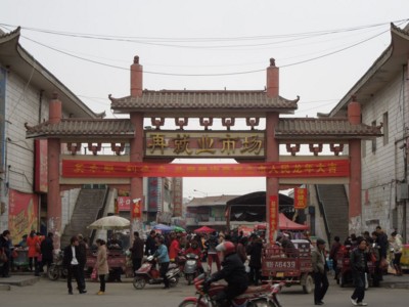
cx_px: 204
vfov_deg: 21.3
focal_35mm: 69
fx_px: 815
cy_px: 154
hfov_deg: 28.2
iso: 100
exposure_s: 1/160
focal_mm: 12.5
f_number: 4.4
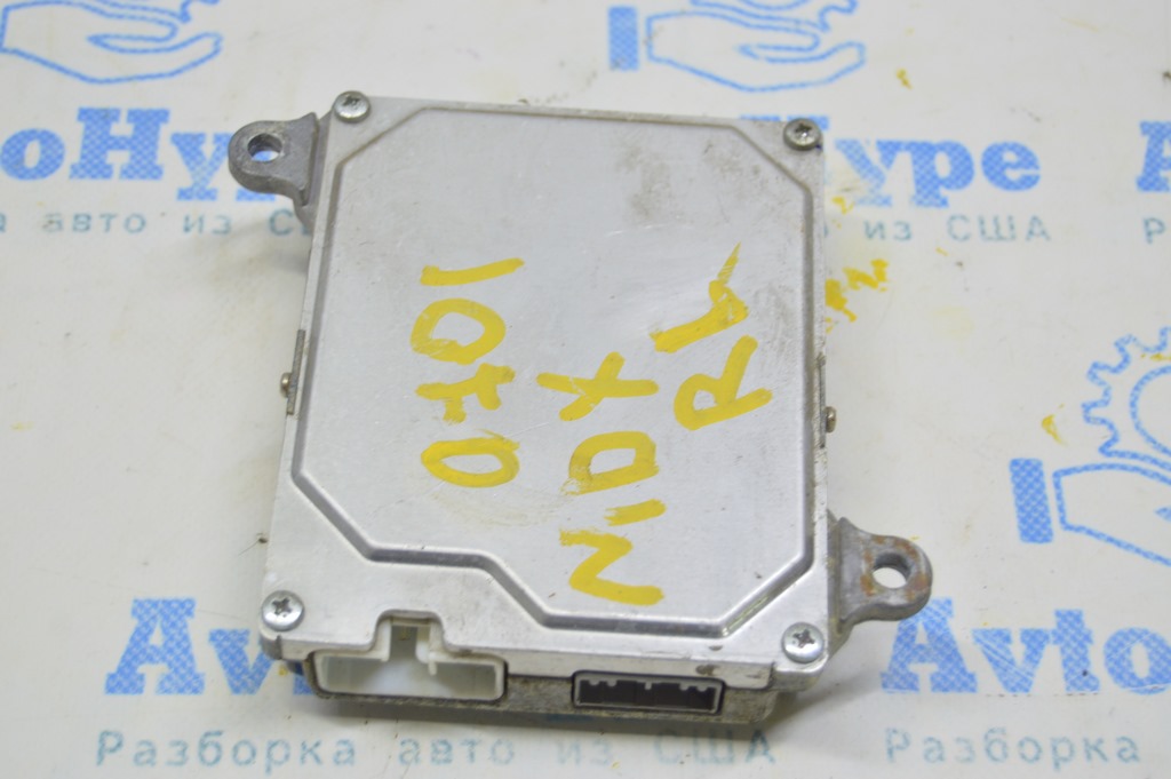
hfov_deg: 29.3
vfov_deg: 19.7
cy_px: 390
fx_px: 2243
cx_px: 586
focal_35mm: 69
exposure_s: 1/20
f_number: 5.6
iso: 400
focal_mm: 46
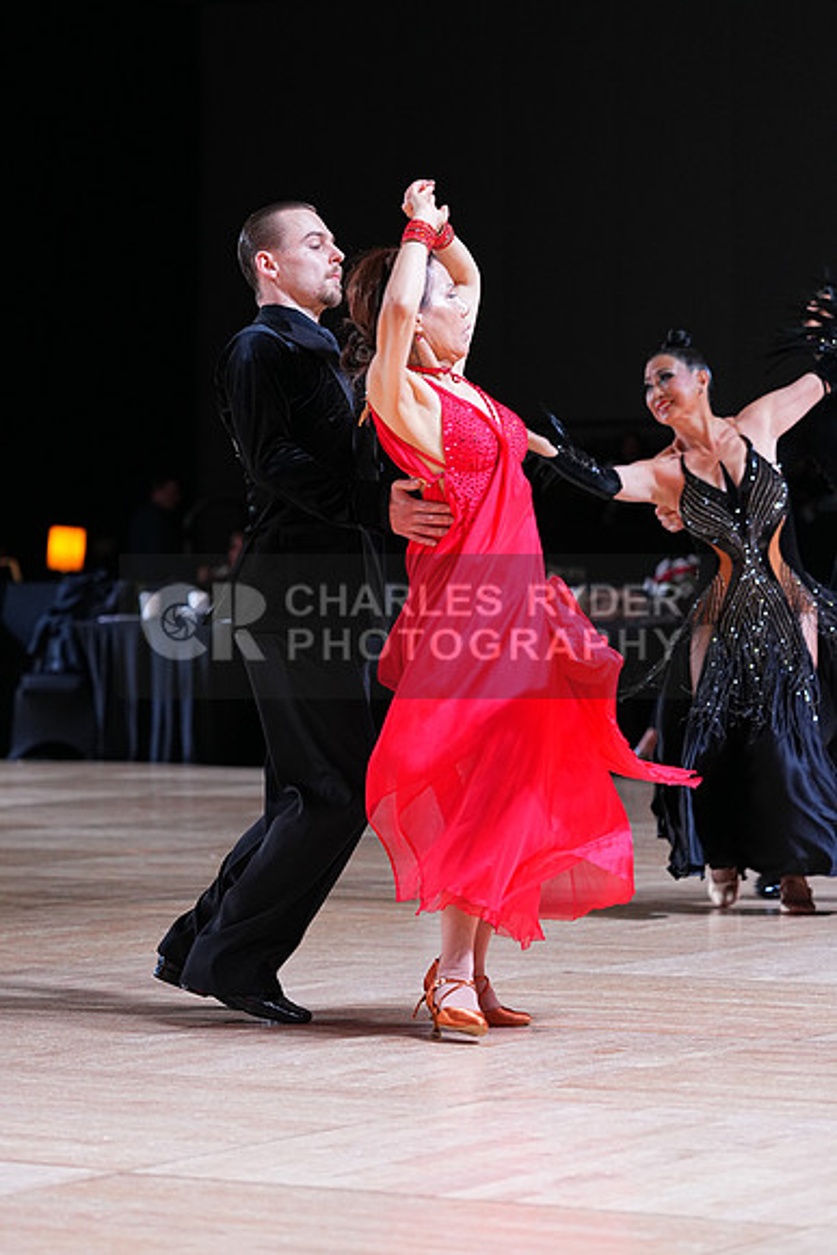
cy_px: 628
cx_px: 418
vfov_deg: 15.9
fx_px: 4496
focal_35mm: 129
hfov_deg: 10.6
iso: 1600
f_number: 4
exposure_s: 1/400
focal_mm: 129
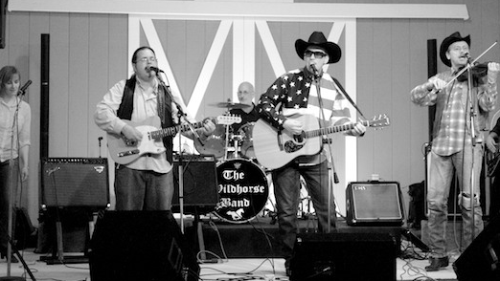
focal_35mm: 60
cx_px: 266
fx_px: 791
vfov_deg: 20.2
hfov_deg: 35.1
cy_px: 138
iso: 3200
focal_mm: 31
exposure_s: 1/50
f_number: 4.5
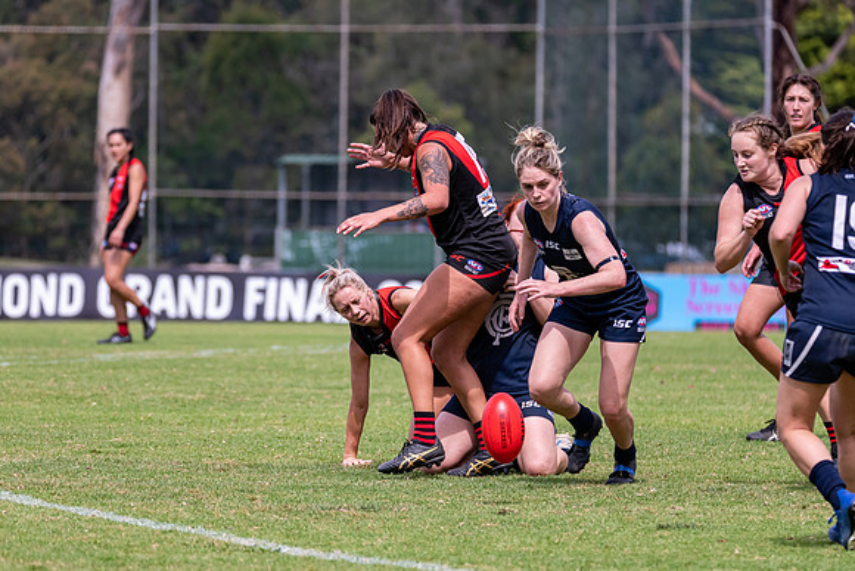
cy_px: 288
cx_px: 377
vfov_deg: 4.1
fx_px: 7970
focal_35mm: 336
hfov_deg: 6.1
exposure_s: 1/2000
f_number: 6.3
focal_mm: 300
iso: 800
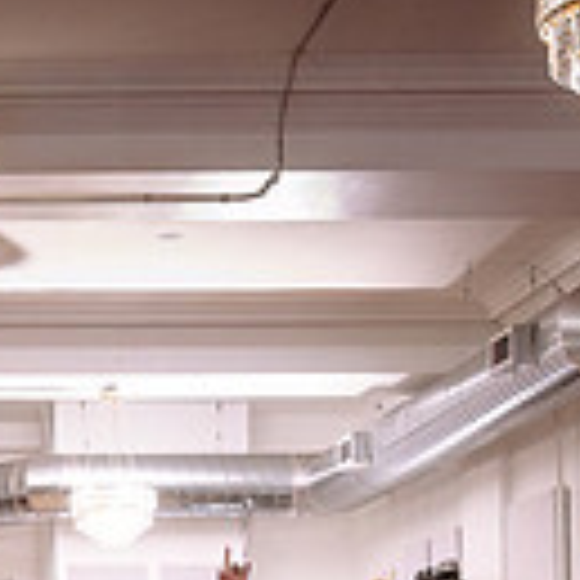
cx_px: -198
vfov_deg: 14.6
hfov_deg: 14.6
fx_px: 2161
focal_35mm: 114
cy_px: 772
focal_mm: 24
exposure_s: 1/60
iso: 1250
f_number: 4.5
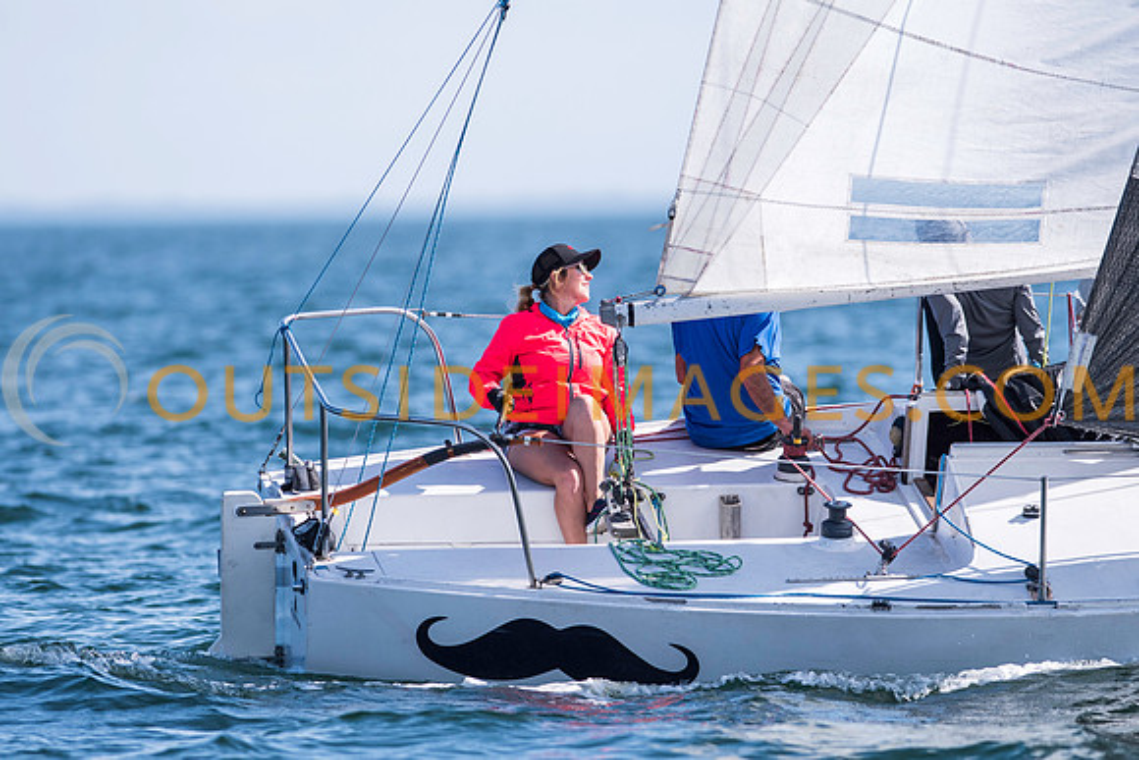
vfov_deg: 2.9
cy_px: 380
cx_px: 570
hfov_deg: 4.3
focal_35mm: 477
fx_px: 15096
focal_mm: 300
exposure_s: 1/2000
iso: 200
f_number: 5
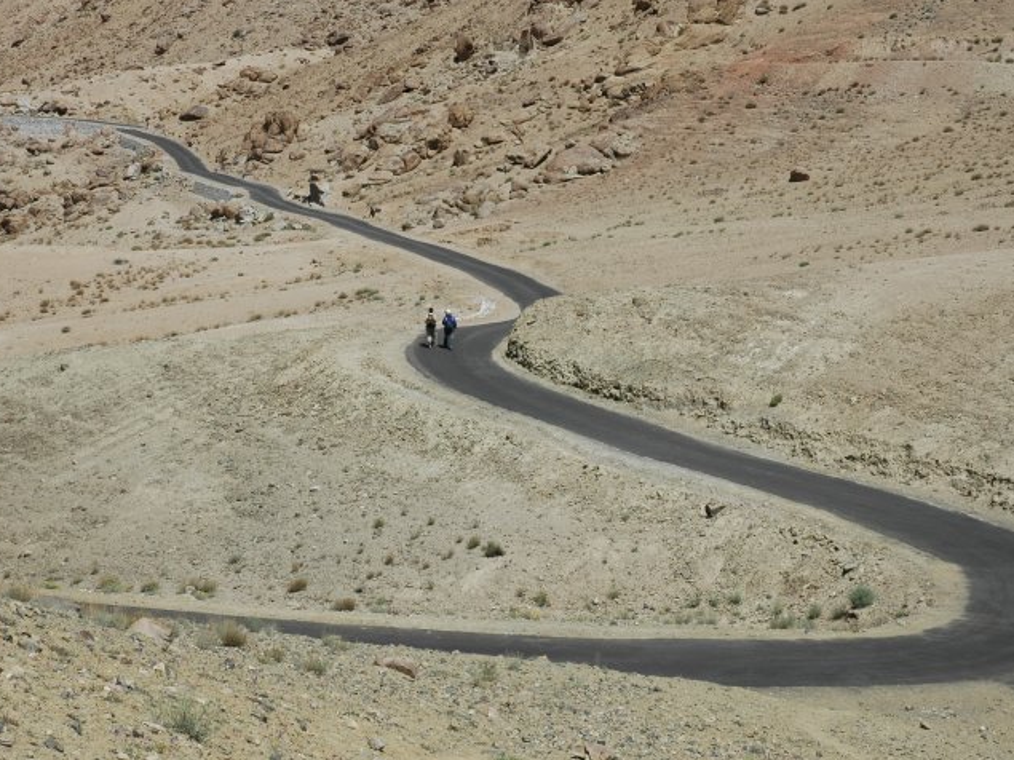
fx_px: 2109
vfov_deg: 20.4
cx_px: 528
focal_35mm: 72
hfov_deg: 27.0
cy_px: 380
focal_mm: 44
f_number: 11
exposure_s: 1/400
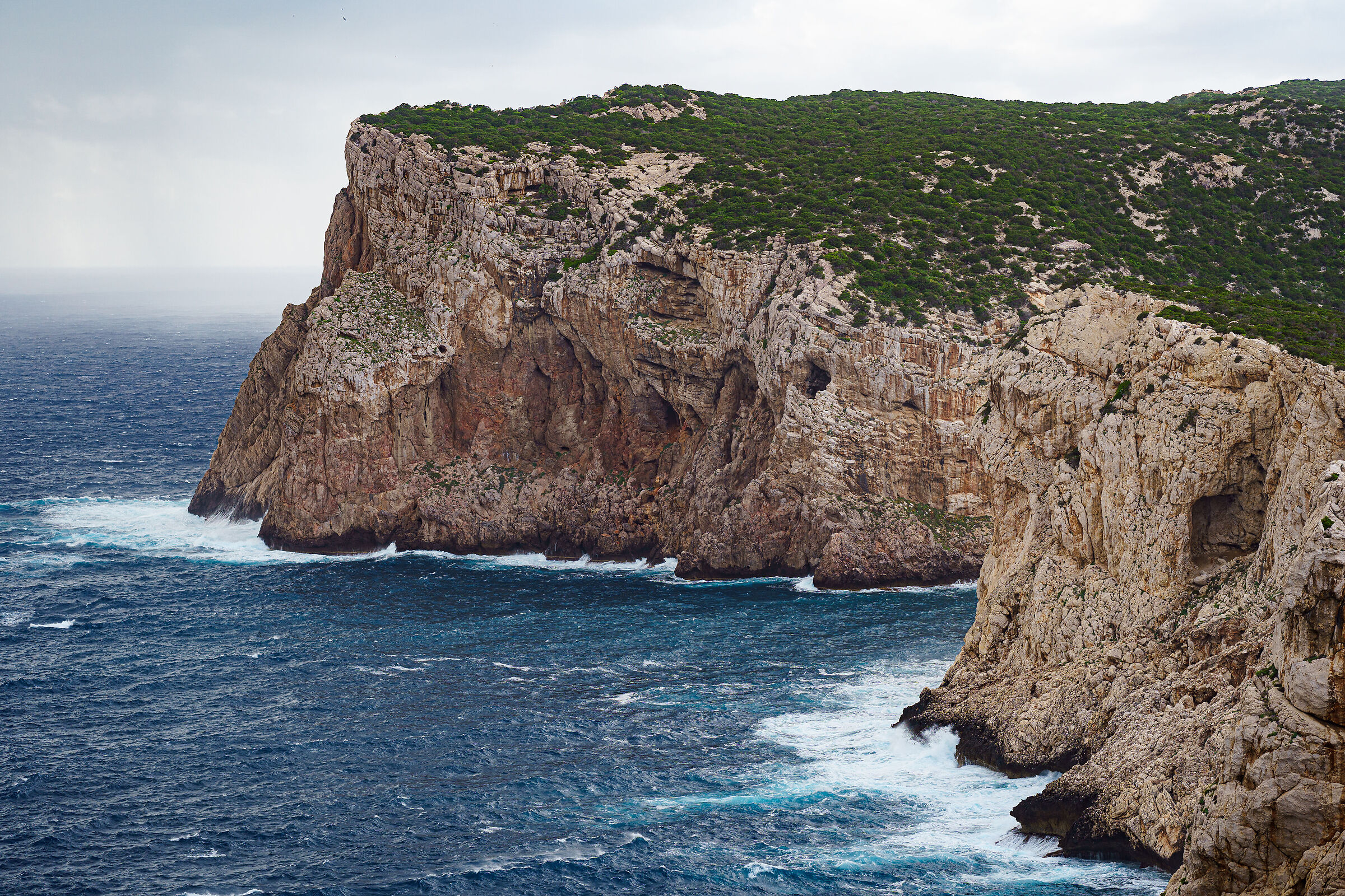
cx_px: 672
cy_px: 448
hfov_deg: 23.9
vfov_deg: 16.1
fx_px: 3175
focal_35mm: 85
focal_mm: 85
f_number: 2
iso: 100
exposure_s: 1/640
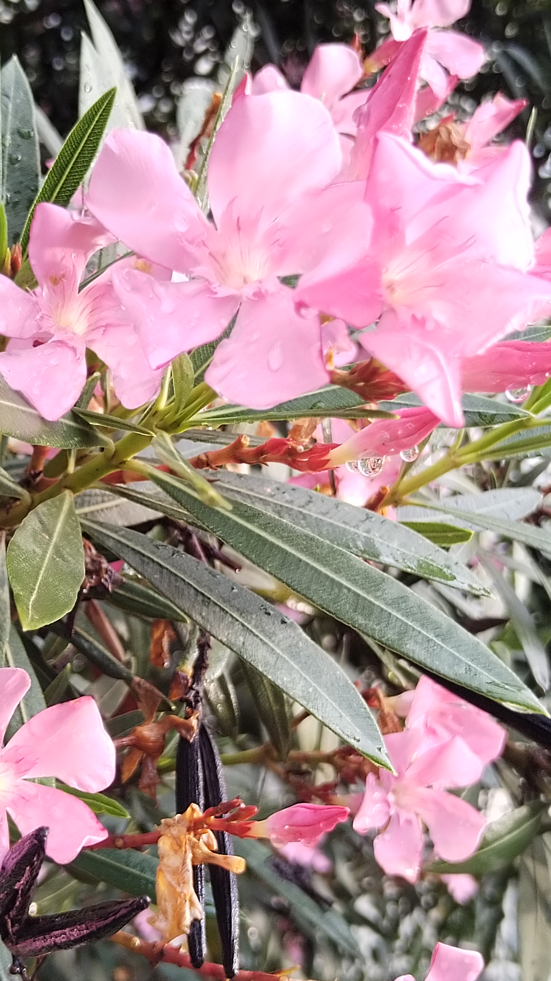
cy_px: 490
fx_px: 1455
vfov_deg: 37.2
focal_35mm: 56
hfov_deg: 21.4
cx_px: 188
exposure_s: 1/110
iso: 100
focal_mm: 4.75
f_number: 1.8
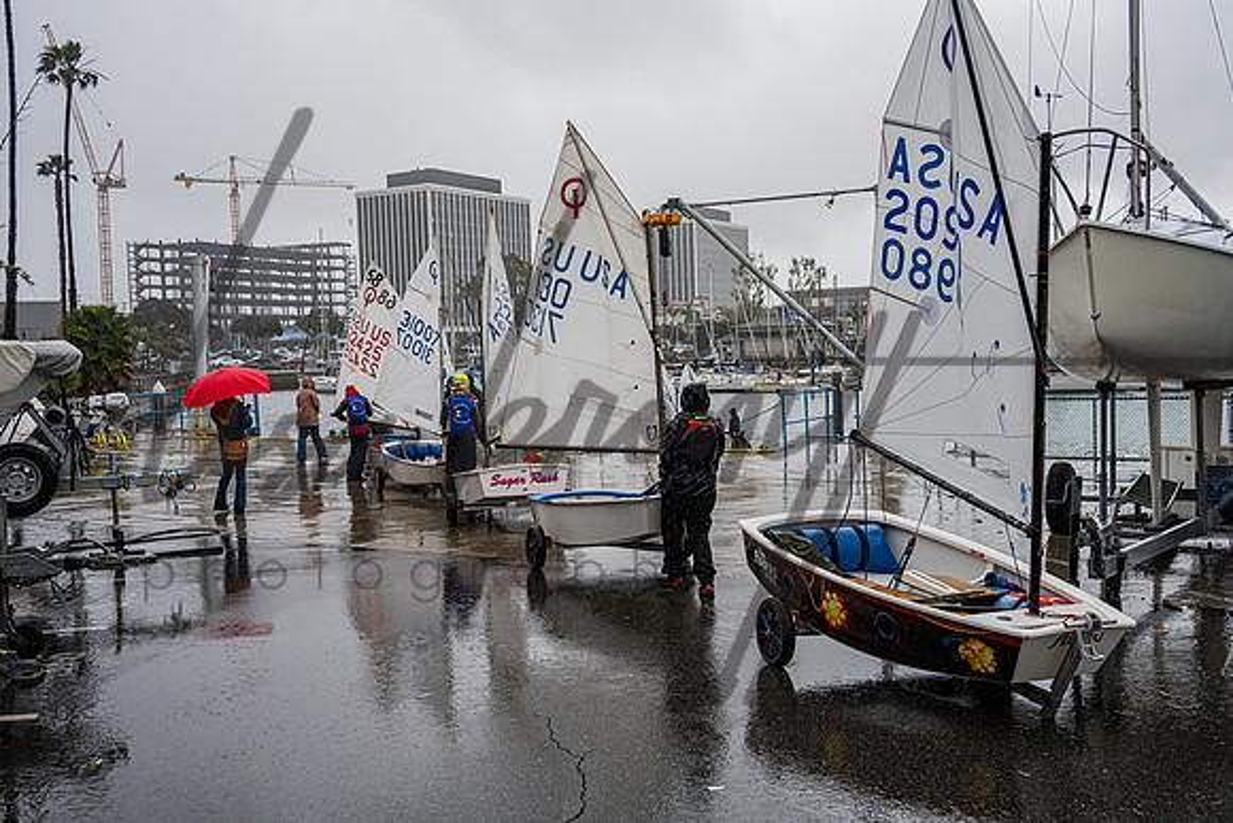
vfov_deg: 38.4
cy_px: 412
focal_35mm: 34
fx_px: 1182
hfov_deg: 55.1
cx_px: 616
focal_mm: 34.5
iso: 100
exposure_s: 1/320
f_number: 6.3
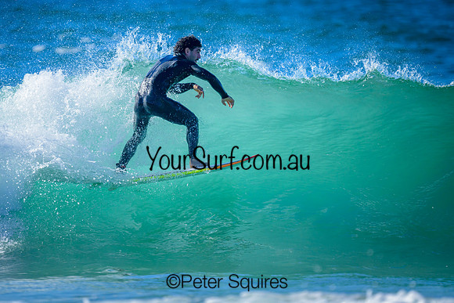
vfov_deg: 1.4
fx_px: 12806
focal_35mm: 1015
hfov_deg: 2.0
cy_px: 128
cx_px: 166
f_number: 6.3
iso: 360
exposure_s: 1/2000
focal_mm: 800
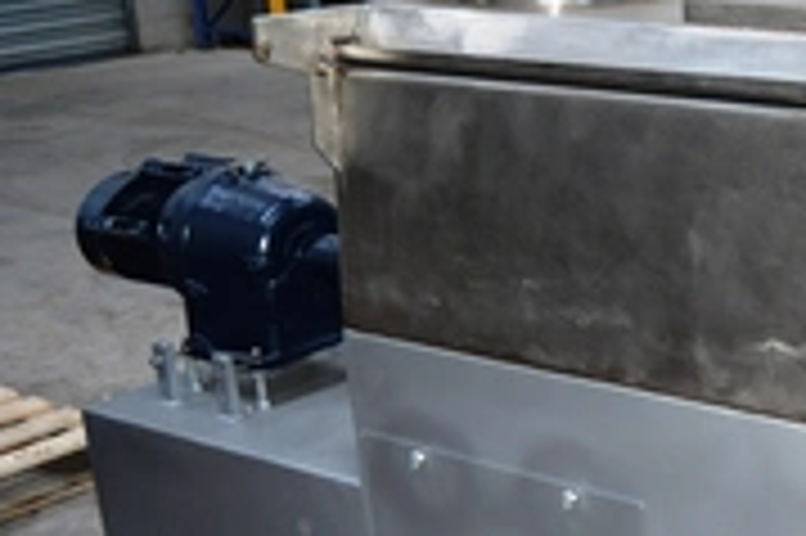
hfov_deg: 27.8
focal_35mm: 67
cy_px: 423
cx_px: 860
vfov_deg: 20.1
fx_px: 1499
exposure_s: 1/60
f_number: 3.5
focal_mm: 20
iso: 500
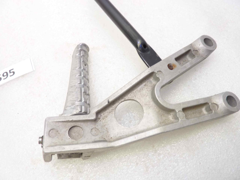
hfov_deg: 69.4
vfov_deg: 54.9
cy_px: 90
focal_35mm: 25
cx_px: 120
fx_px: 173
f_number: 3.3
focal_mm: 4.1
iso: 80
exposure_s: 1/10
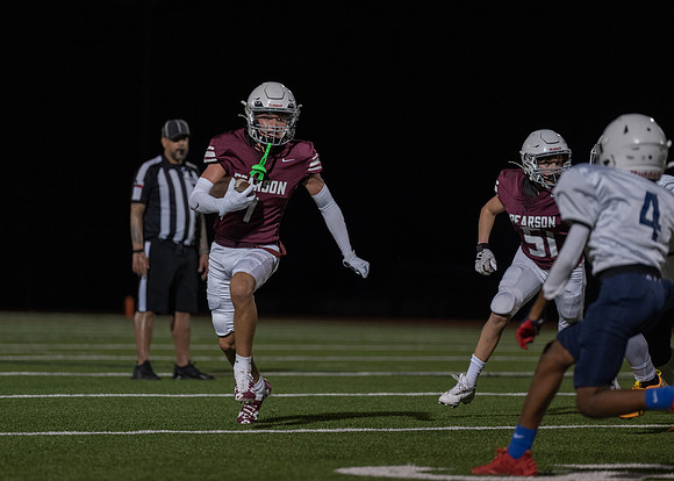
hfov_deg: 9.6
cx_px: 309
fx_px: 3993
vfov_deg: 6.9
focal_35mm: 209
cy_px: 245
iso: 2500
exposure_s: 1/1000
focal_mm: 180
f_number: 2.8
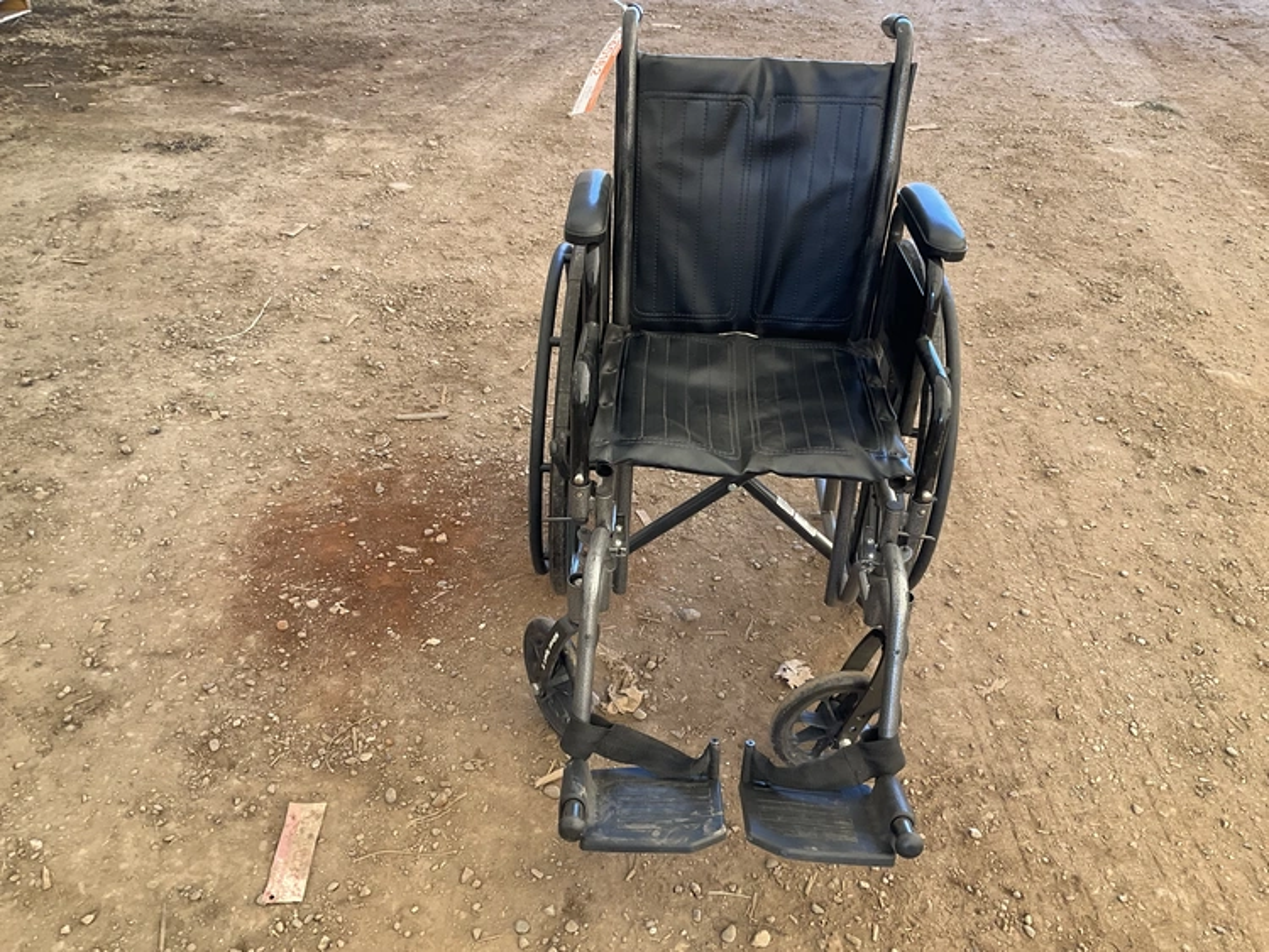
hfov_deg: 61.6
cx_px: 634
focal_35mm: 29
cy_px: 476
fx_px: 1063
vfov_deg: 48.3
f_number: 1.8
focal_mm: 3
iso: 64
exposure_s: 1/122
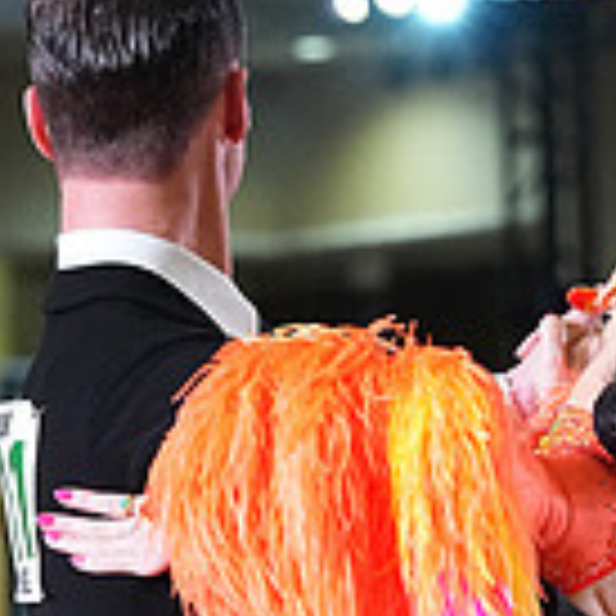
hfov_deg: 4.1
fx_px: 8536
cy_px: 971
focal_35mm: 424
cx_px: 425
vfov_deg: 4.1
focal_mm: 118
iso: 6400
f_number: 4.5
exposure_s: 1/400
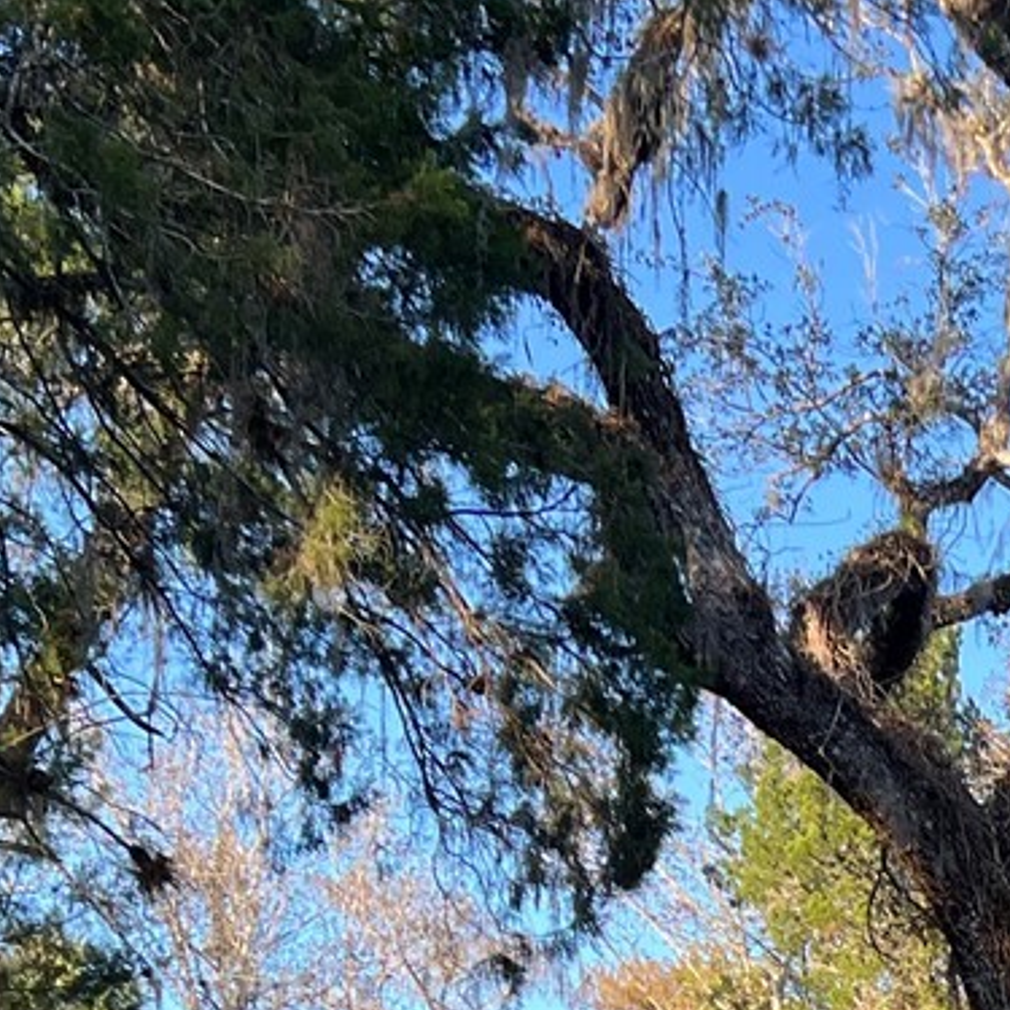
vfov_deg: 16.0
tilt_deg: +2.7
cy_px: 1592
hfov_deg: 16.4
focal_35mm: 98
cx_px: 1436
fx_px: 3235
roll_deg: +0.3
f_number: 1.5
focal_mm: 5.7
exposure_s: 1/471
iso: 50
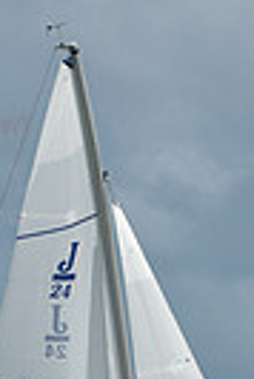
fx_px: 9172
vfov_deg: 2.4
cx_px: 178
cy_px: 536
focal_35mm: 869
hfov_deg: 1.6
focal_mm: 200
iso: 250
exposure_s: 1/1600
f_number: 9
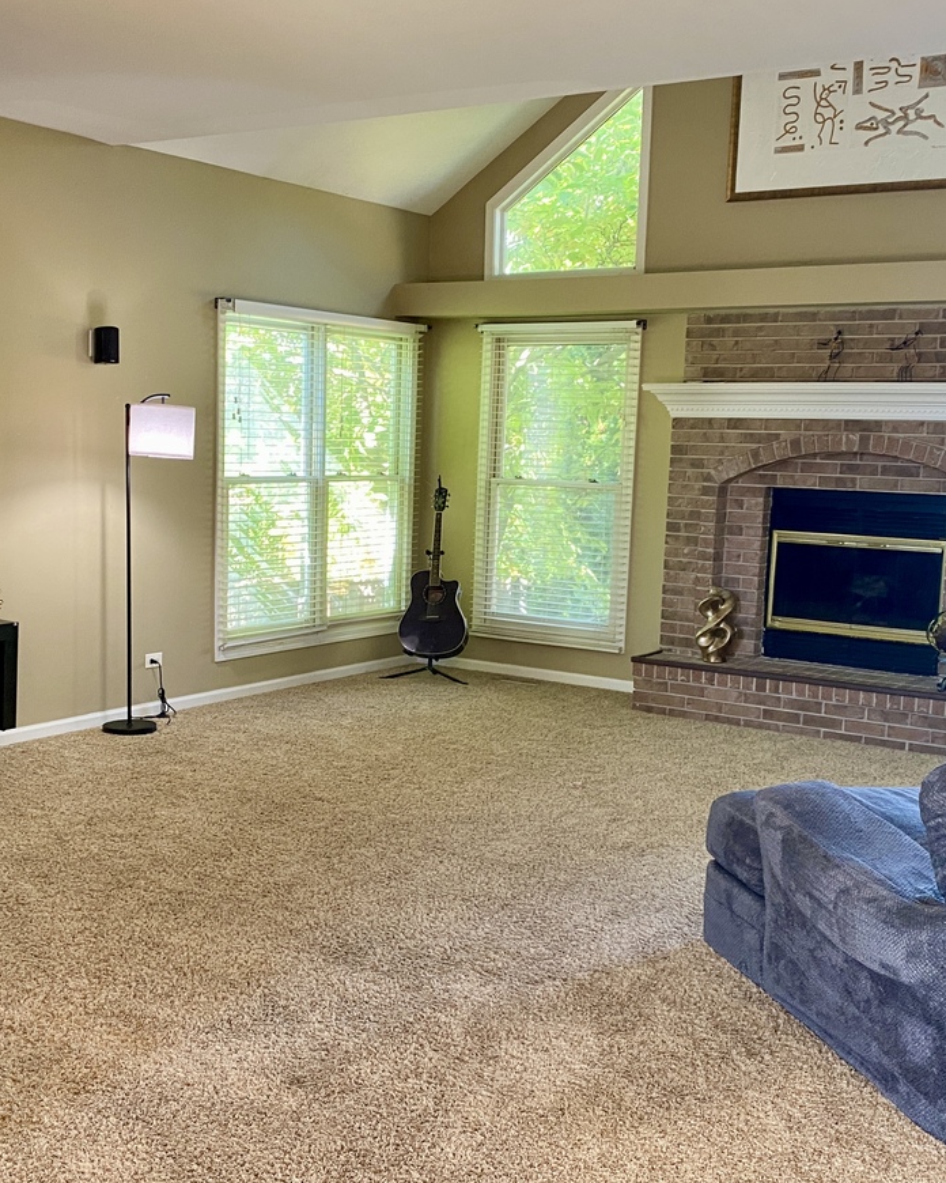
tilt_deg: -7.1
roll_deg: -2.4
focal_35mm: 42
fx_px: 1470
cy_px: 602
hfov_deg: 35.6
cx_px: 408
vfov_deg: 43.8
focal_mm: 4.25
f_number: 1.8
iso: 160
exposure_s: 1/60
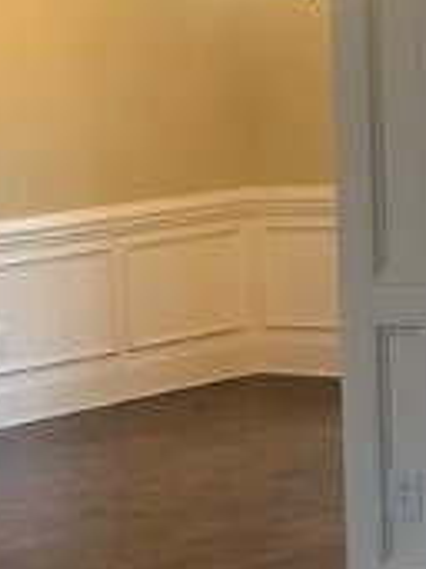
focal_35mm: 126
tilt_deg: -7.9
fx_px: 2070
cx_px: -266
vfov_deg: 15.6
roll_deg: +4.6
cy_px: 443
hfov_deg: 11.2
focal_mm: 3.99
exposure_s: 1/15
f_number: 1.8
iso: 64
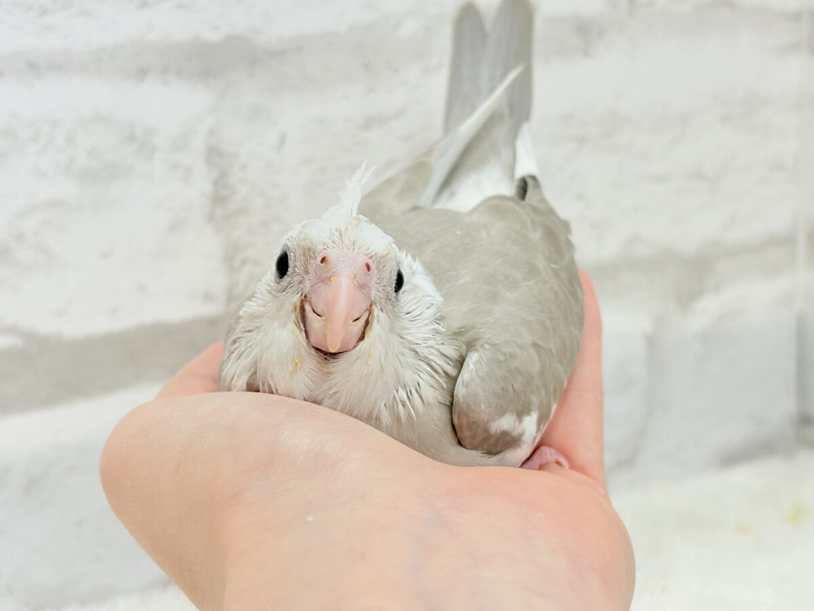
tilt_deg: -11.7
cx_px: 407
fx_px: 1223
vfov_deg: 28.0
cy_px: 306
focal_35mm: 52
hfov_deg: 36.8
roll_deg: +3.6
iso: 64
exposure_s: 1/100
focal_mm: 5.96
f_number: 1.6
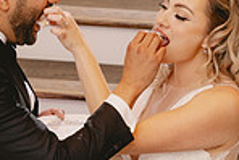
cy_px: 141
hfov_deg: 7.5
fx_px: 1821
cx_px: 66
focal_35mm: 274
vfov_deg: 5.0
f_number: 3.2
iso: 800
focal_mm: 70
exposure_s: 1/125
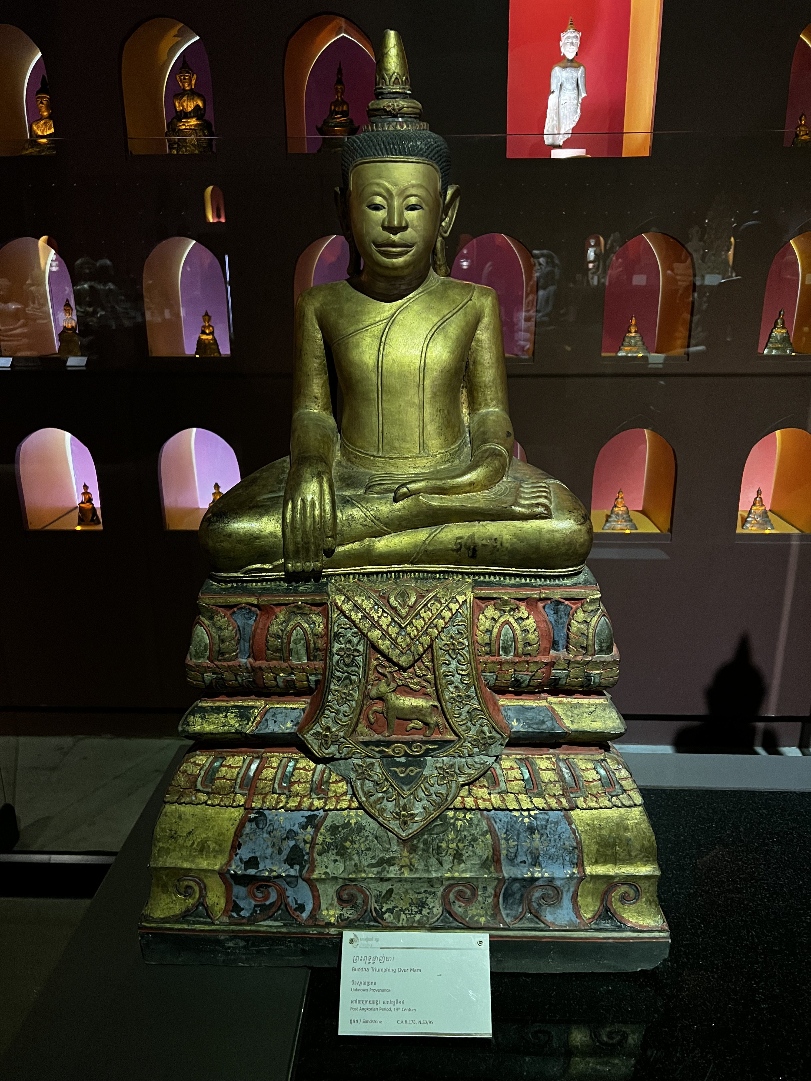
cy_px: 540
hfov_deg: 53.1
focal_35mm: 26
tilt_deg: -16.9
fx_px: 812
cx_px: 406
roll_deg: +0.0
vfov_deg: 67.3
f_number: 1.5
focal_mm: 5.7
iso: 500
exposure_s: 1/25
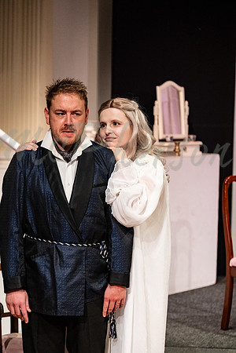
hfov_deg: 10.5
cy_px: 176
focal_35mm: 131
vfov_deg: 15.6
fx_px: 1288
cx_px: 118
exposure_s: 1/250
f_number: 3.2
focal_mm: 87.1
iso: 2000
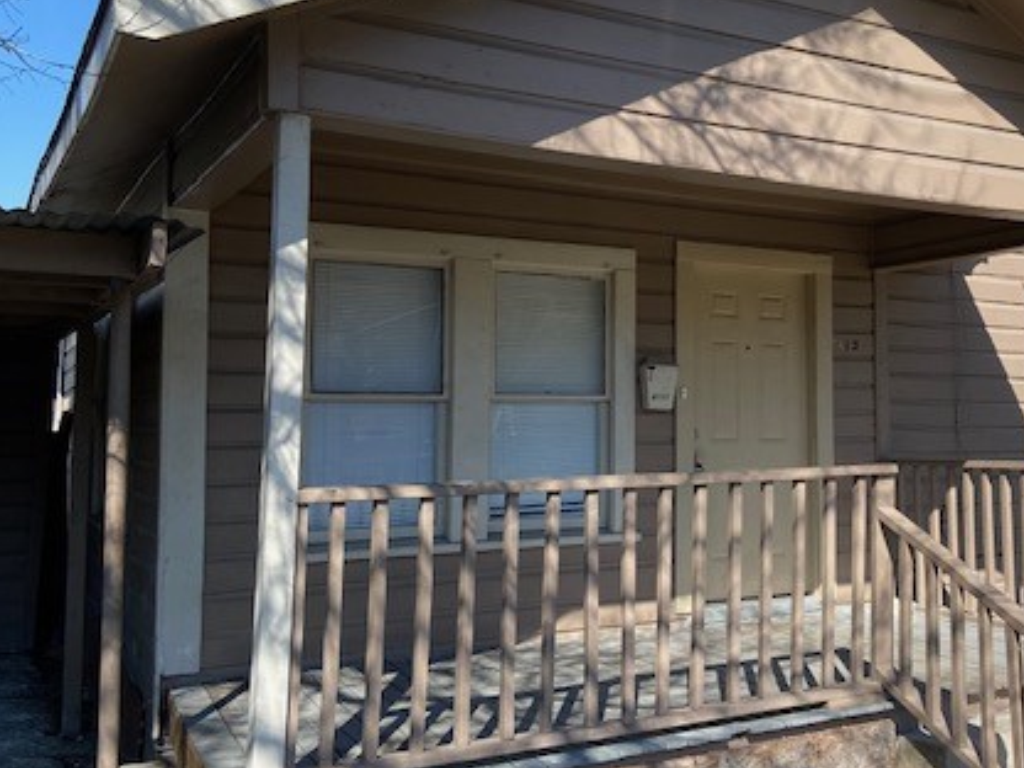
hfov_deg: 45.9
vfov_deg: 36.0
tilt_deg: +1.0
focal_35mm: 40
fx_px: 1183
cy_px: 379
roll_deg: +1.0
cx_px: 699
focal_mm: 4.25
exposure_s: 1/1678
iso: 32
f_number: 1.8
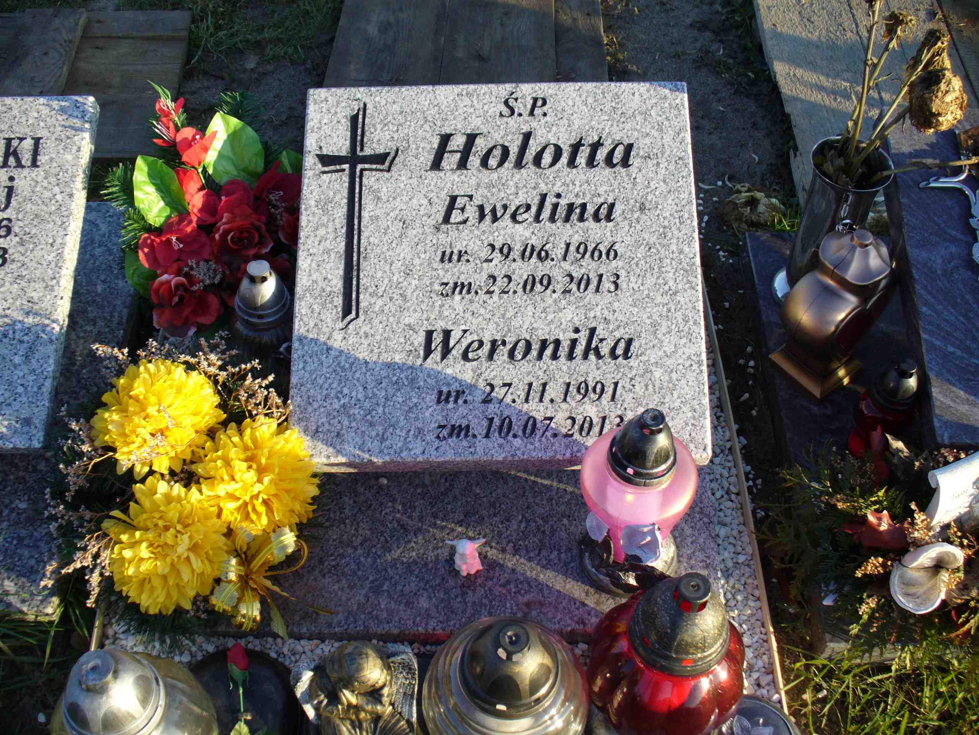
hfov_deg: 50.1
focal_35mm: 37
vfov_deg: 38.7
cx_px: 490
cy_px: 368
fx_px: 1046
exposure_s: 1/320
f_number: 2.8
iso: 80
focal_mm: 6.1
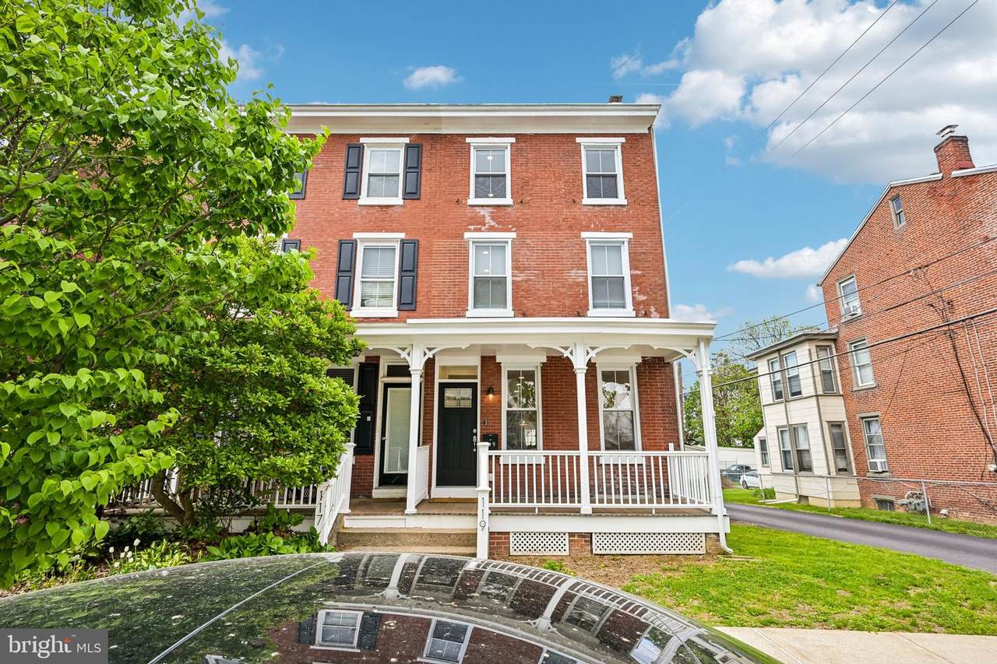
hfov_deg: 90.0
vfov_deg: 67.4
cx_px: 498
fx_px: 498
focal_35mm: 18
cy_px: 332
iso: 100
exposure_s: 1/80
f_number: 8
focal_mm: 18
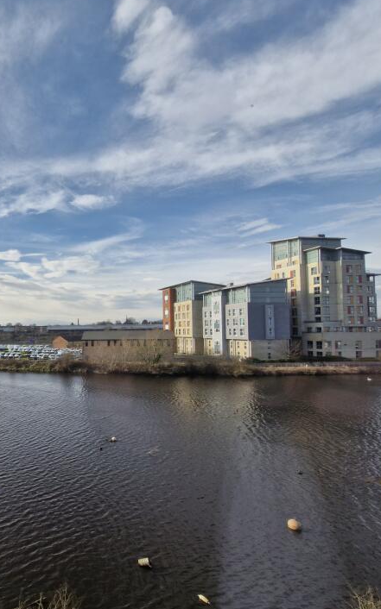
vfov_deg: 85.0
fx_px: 332
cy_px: 318
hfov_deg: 53.2
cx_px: 47
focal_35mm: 20
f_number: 2.2
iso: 50
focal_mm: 1.74
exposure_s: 1/1596
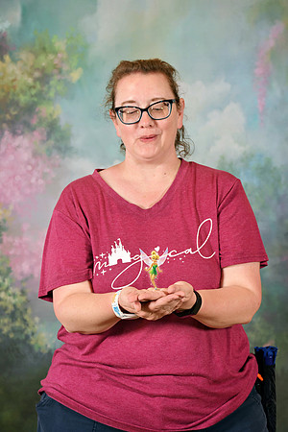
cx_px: 144
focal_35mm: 84
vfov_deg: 24.2
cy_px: 216
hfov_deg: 16.3
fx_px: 1008
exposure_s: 1/125
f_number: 6.3
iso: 400
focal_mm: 56
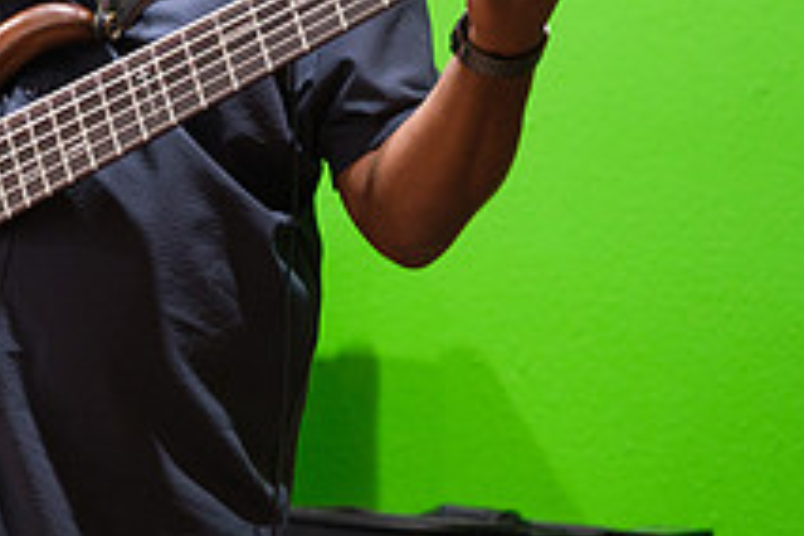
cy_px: 36
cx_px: 121
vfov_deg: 6.0
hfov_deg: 9.0
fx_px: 5114
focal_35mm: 229
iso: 1000
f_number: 2
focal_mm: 56
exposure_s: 1/30
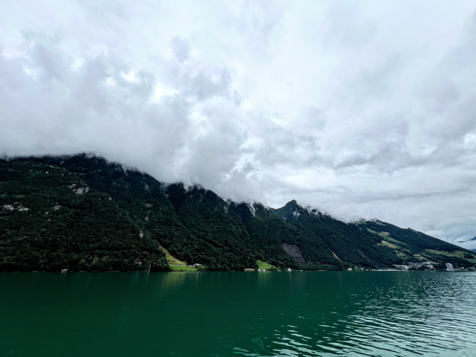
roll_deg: -0.4
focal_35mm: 13
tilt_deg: +25.2
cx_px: 238
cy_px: 178
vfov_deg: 89.9
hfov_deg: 106.2
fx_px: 179
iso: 40
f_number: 1.8
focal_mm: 1.57
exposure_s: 1/3922
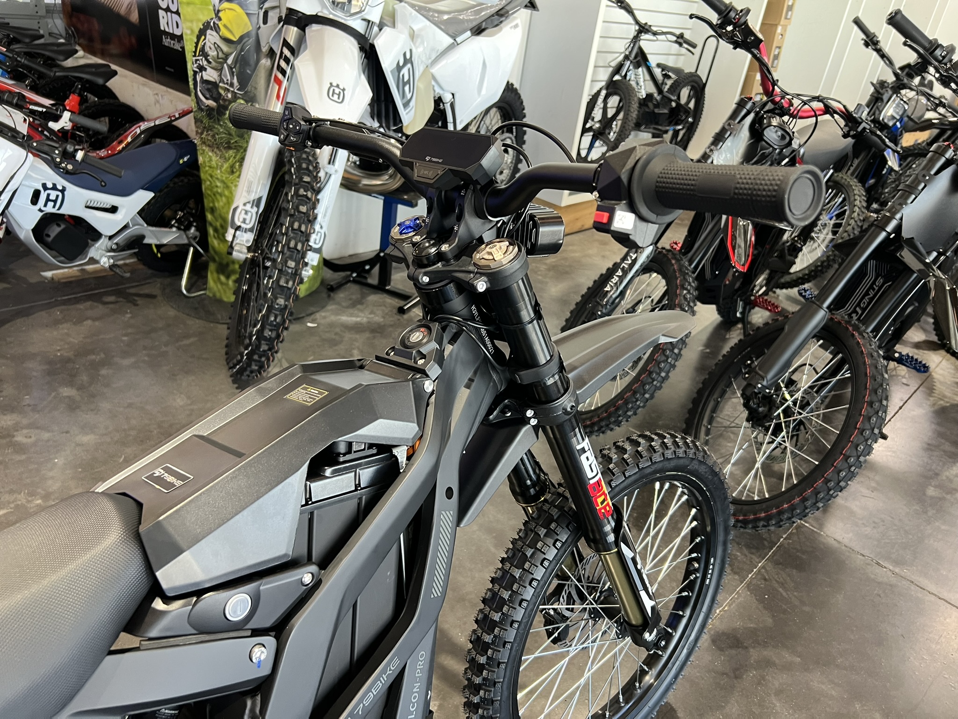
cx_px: 479
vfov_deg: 53.1
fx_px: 720
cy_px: 360
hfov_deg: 67.3
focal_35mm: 26
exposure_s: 1/60
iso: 200
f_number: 1.5
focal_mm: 5.7
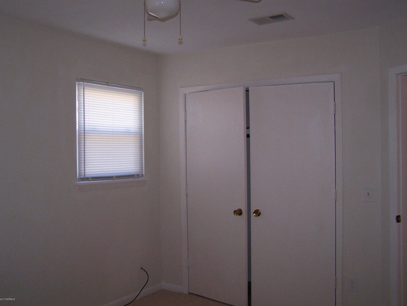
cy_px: 152
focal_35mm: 39
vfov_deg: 36.8
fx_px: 459
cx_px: 206
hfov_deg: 47.9
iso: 140
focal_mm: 6.3
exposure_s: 1/60
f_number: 2.8
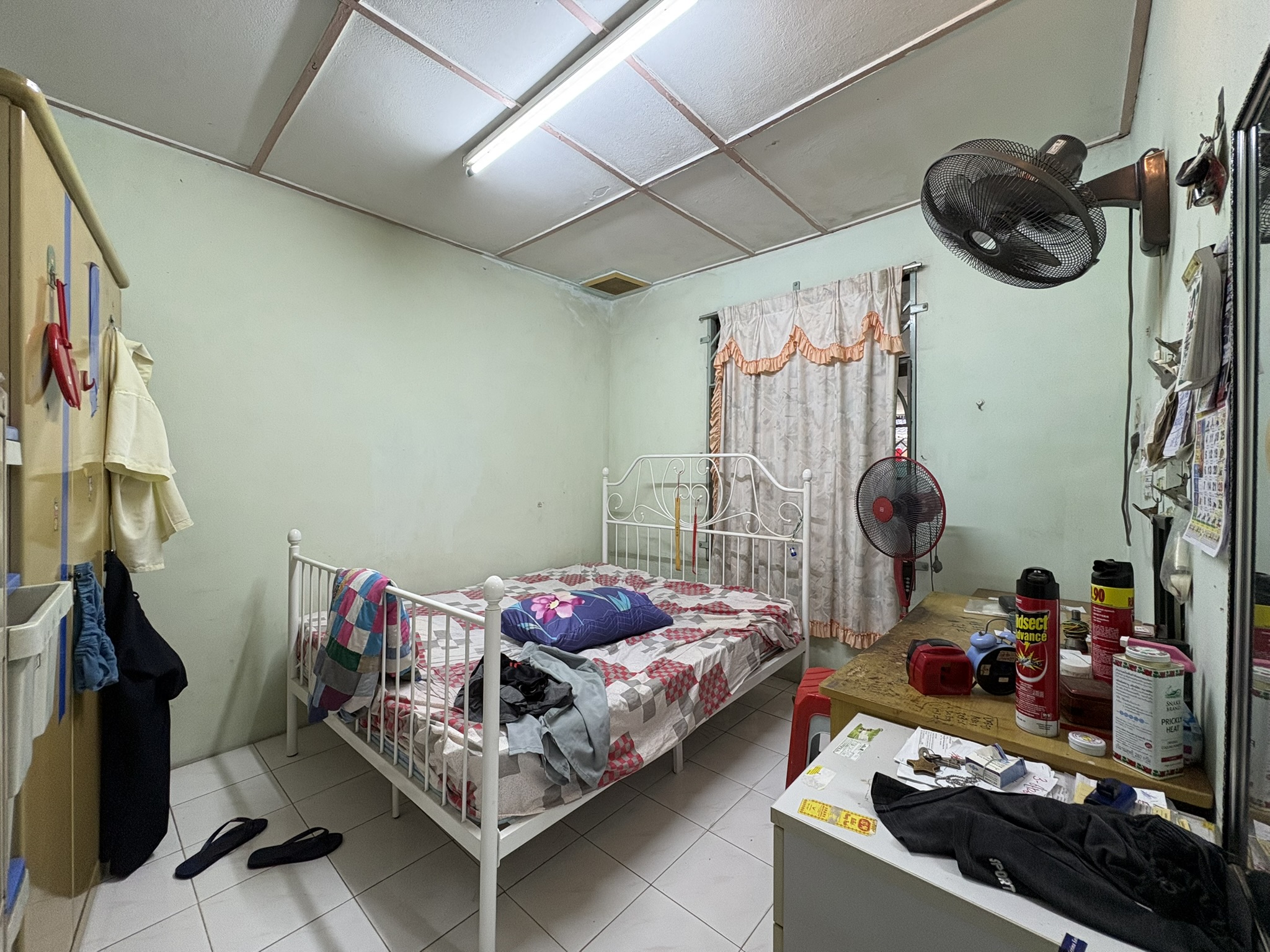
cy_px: 476
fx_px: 514
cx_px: 635
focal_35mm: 14
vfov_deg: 85.7
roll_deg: +1.0
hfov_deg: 102.1
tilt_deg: -0.4
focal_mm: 2.22
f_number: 2.2
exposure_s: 1/100
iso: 200
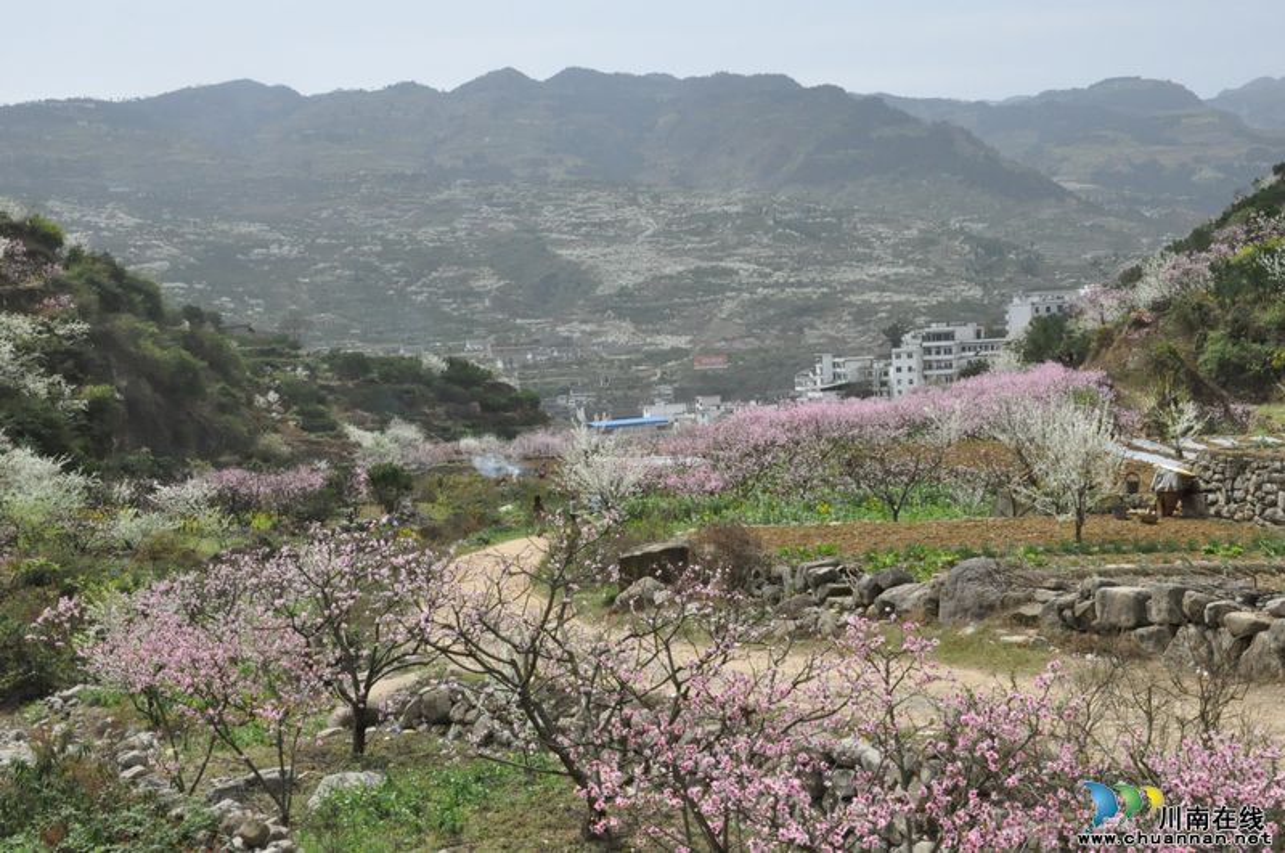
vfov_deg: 29.8
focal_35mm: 45
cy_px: 426
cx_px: 642
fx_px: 1604
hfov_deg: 43.7
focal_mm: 30
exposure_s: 1/1600
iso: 3200
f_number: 20
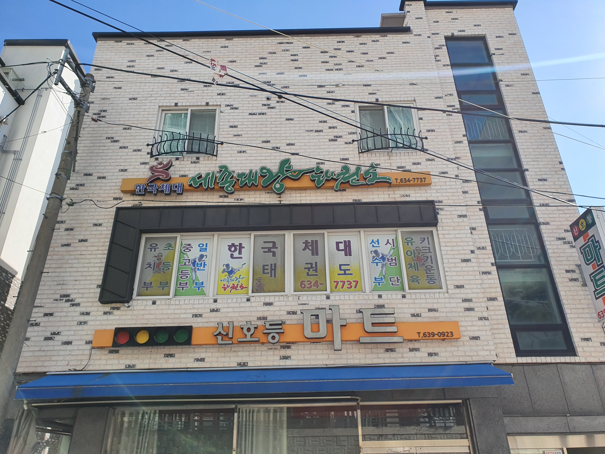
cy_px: 227
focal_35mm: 26
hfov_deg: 67.3
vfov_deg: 53.1
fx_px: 454
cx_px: 302
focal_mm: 4.32
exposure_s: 1/1376
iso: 50
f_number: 2.4
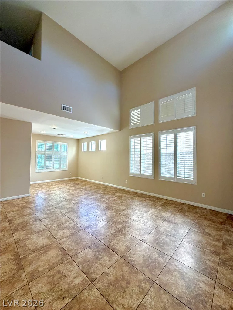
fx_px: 126
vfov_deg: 102.1
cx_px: 116
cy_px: 155
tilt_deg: +1.7
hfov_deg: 85.7
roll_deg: +0.3
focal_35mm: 14
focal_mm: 2.22
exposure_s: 1/120
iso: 250
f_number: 2.2
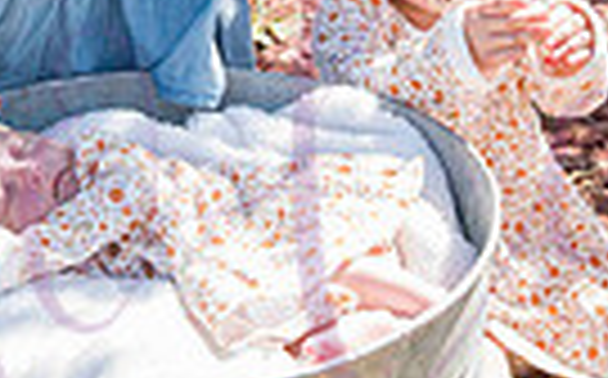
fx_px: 2929
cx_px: 203
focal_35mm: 177
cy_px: -104
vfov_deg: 7.3
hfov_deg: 11.8
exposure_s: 1/320
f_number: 7.1
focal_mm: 52
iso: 400
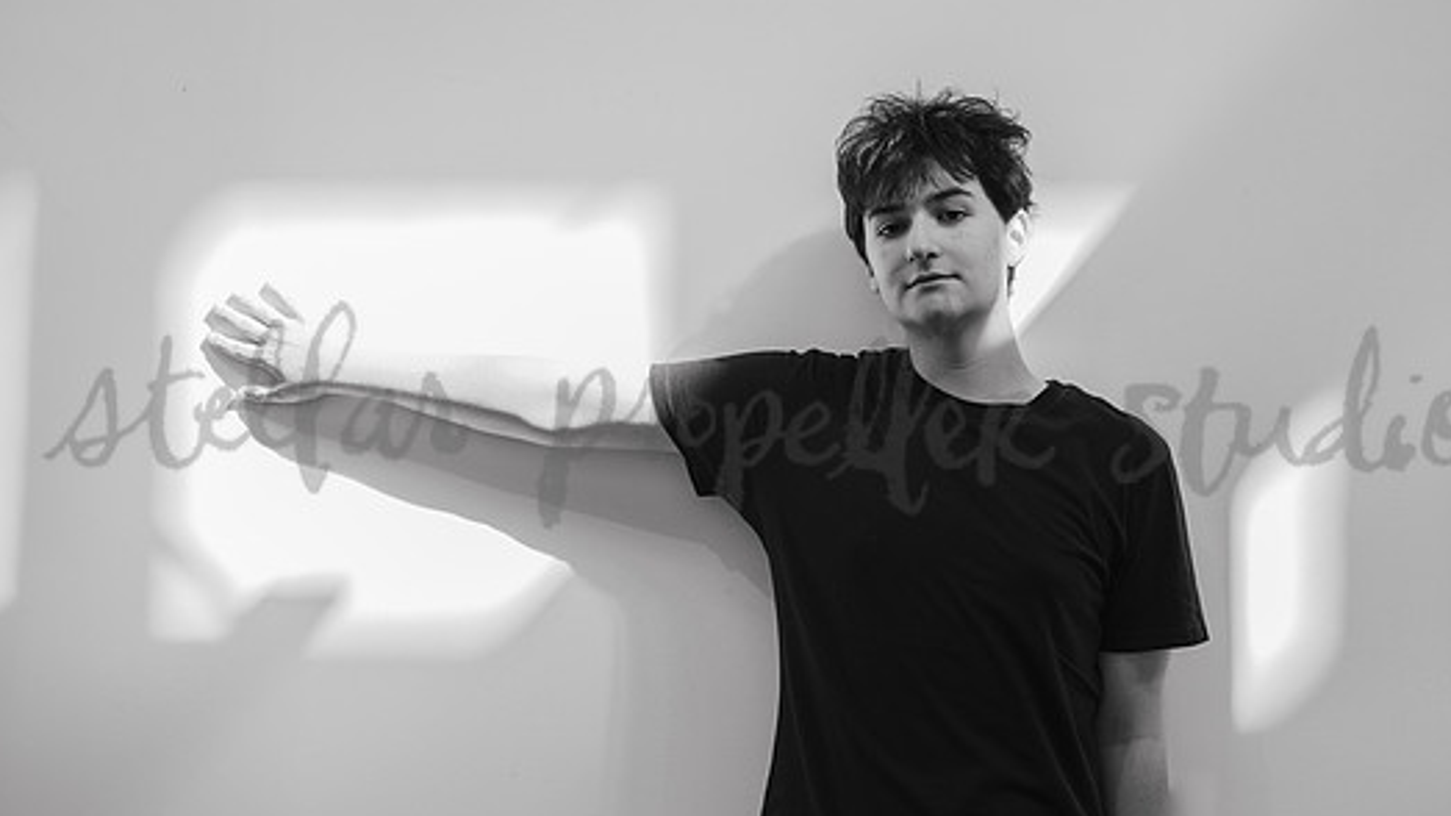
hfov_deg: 36.0
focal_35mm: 58
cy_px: 405
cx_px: 793
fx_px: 2231
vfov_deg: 20.7
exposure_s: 1/400
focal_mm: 50
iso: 200
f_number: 2.2
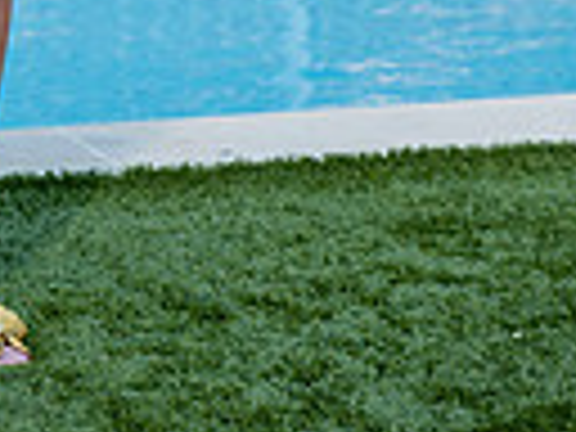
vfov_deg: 4.9
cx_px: -76
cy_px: -464
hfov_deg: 6.6
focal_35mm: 297
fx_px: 4942
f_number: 4.5
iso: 400
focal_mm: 88
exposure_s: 1/200
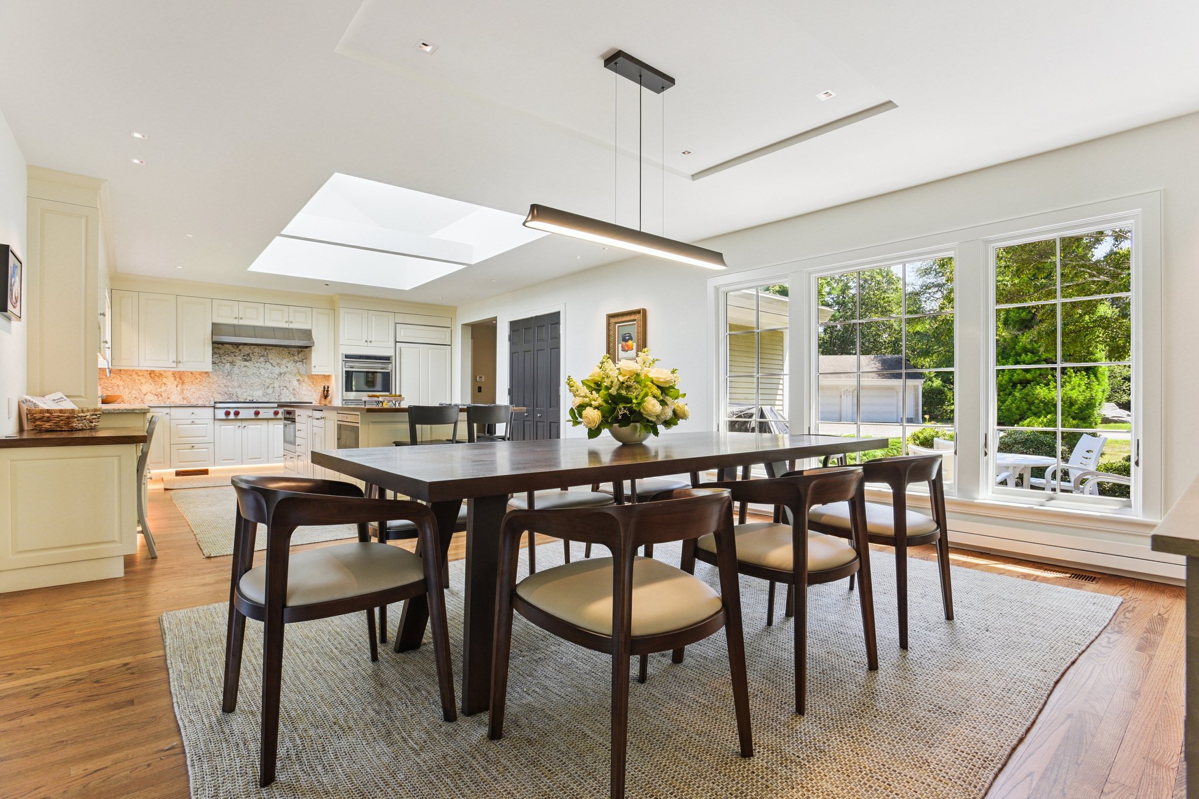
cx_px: 600
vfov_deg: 70.4
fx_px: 566
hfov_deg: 93.3
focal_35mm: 17
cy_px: 400
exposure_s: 1/40
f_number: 11
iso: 400
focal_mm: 17
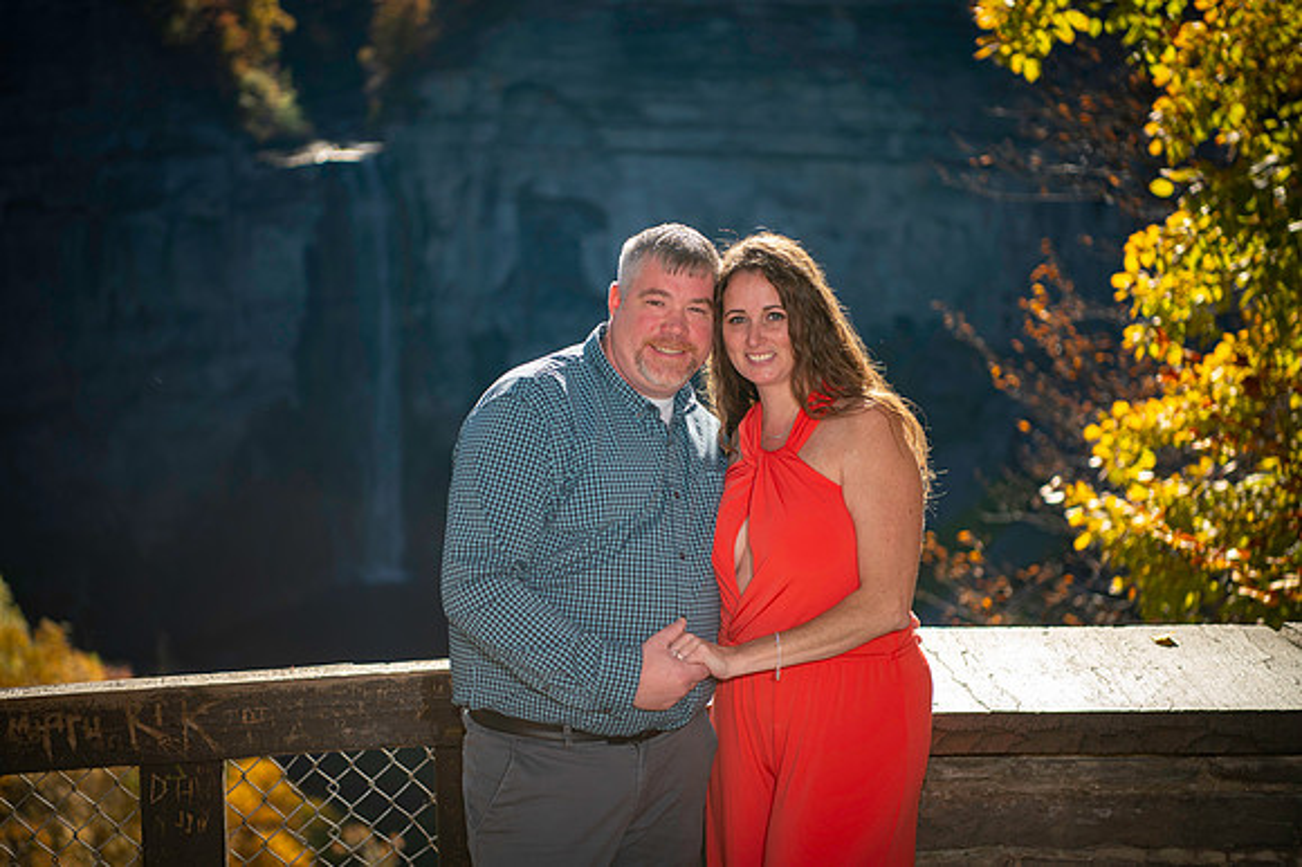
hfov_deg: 28.9
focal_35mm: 70
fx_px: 2530
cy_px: 434
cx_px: 651
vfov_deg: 19.4
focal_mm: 70
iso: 200
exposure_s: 1/1250
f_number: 2.8
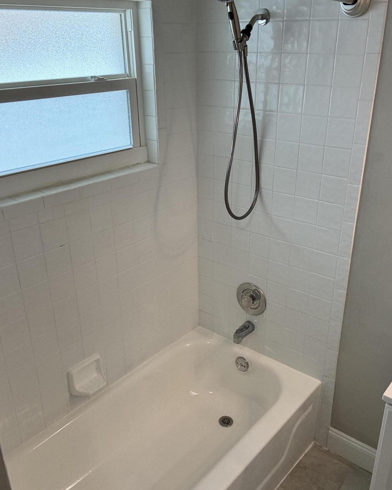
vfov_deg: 55.7
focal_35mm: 32
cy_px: 253
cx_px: 201
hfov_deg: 45.8
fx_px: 464
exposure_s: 1/120
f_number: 1.9
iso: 64
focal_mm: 2.69
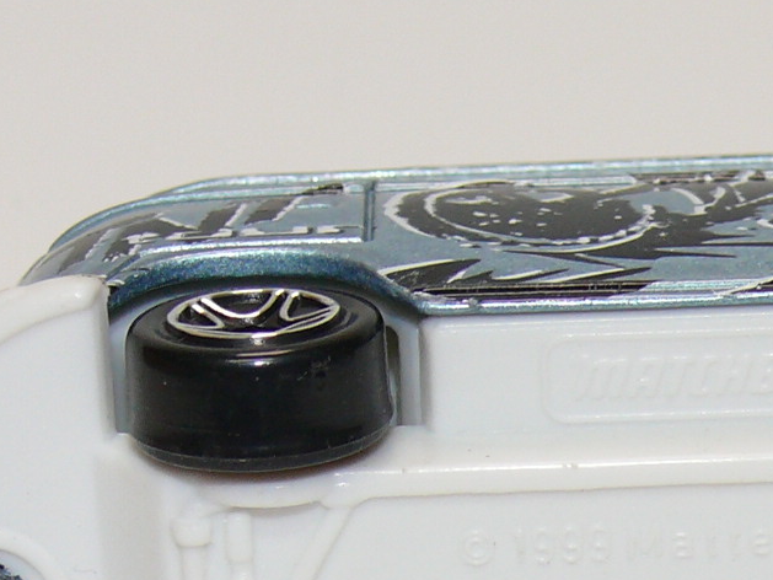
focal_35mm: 262
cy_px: 516
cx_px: 721
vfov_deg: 5.7
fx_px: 5852
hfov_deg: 7.5
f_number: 4
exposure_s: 1/30
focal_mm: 13.5
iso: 100
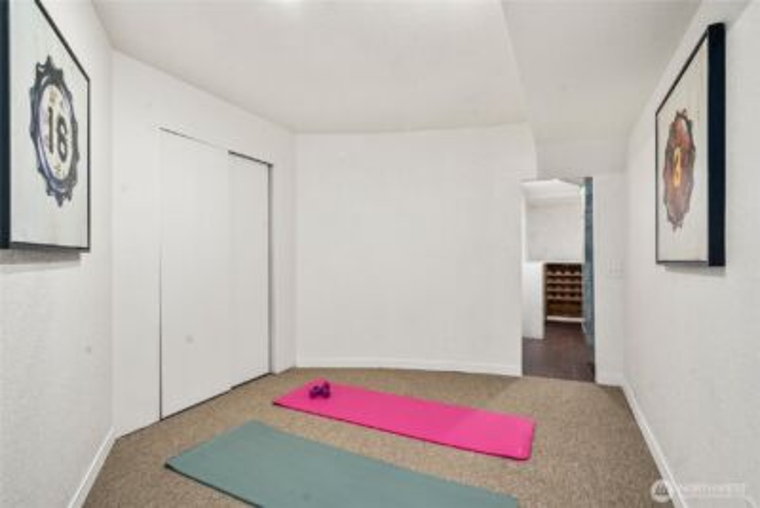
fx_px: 359
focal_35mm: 17
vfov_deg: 70.5
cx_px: 380
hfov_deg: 93.3
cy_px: 254
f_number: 8
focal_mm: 17
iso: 1000
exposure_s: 1/30
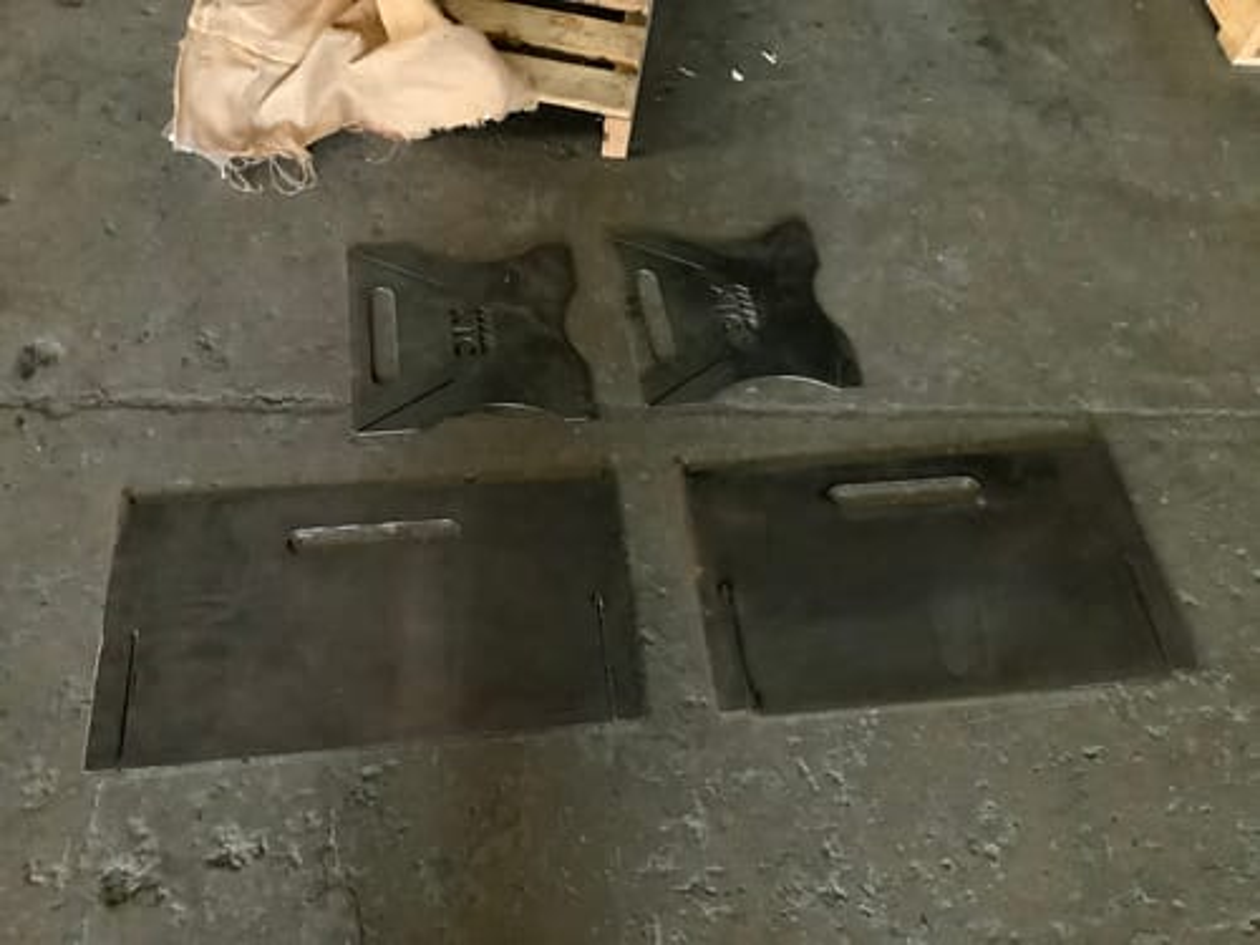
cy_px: 472
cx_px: 630
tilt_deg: -56.9
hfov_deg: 58.4
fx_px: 1128
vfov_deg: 45.4
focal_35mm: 31
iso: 800
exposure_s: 1/17
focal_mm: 3.3
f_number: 2.4
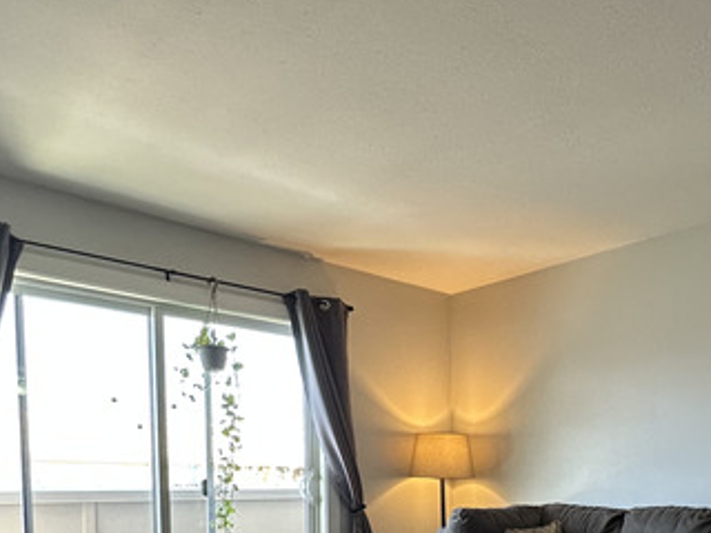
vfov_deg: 36.7
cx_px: 564
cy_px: 529
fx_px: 719
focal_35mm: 35
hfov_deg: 49.7
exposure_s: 1/120
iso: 200
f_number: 2.2
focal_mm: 2.22
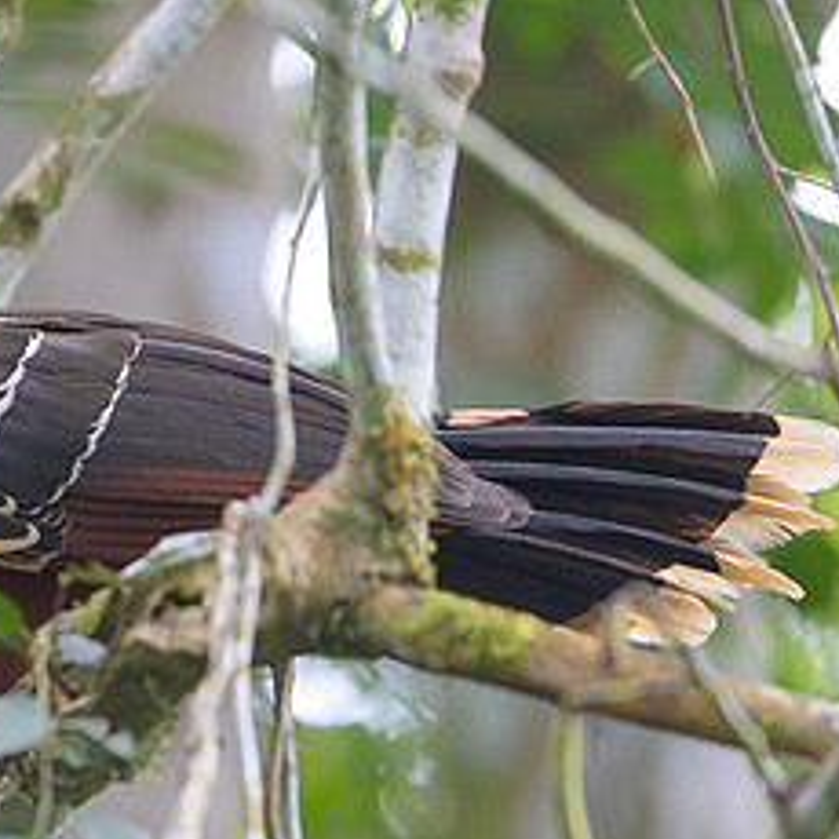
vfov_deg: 1.6
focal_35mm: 1073
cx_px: -164
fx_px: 29423
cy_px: 580
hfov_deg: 1.6
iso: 2500
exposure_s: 1/1250
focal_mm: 500
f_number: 4
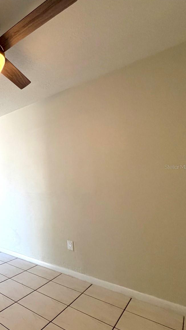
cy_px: 167
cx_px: -36
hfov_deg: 39.3
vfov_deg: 83.8
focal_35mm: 21
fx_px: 184
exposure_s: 1/120
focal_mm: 2.22
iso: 160
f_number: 2.2
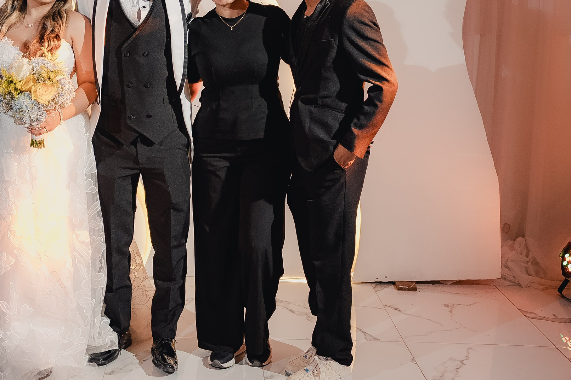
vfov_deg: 23.6
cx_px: 134
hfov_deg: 34.2
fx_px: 904
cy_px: 109
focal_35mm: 57
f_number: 3.5
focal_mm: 35.9
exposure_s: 1/160
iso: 1000
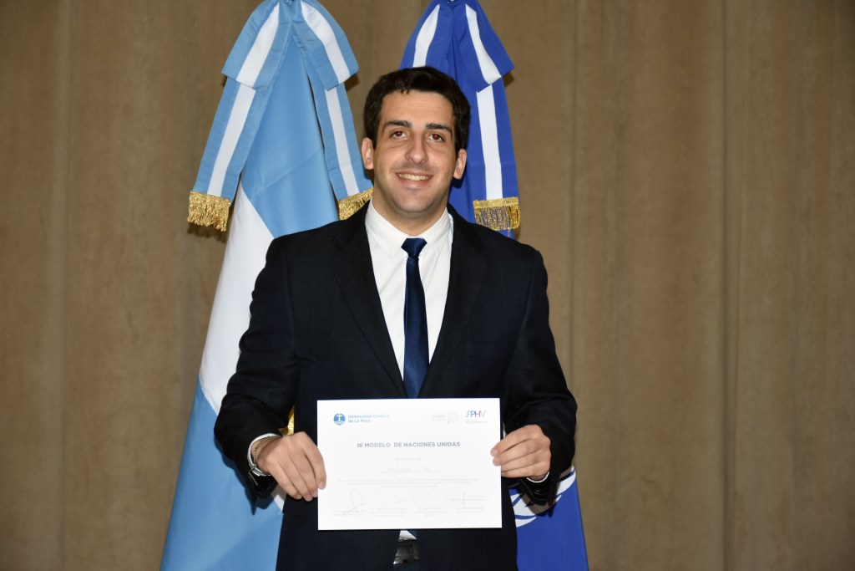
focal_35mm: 105
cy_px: 286
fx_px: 2494
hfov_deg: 19.5
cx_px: 428
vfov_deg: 13.0
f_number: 5
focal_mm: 70
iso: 800
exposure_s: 1/60
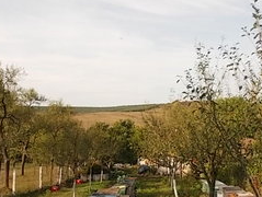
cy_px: 122
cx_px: 128
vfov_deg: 35.1
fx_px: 311
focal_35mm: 41
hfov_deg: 45.7
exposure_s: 1/200
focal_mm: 4
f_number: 5.4
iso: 80
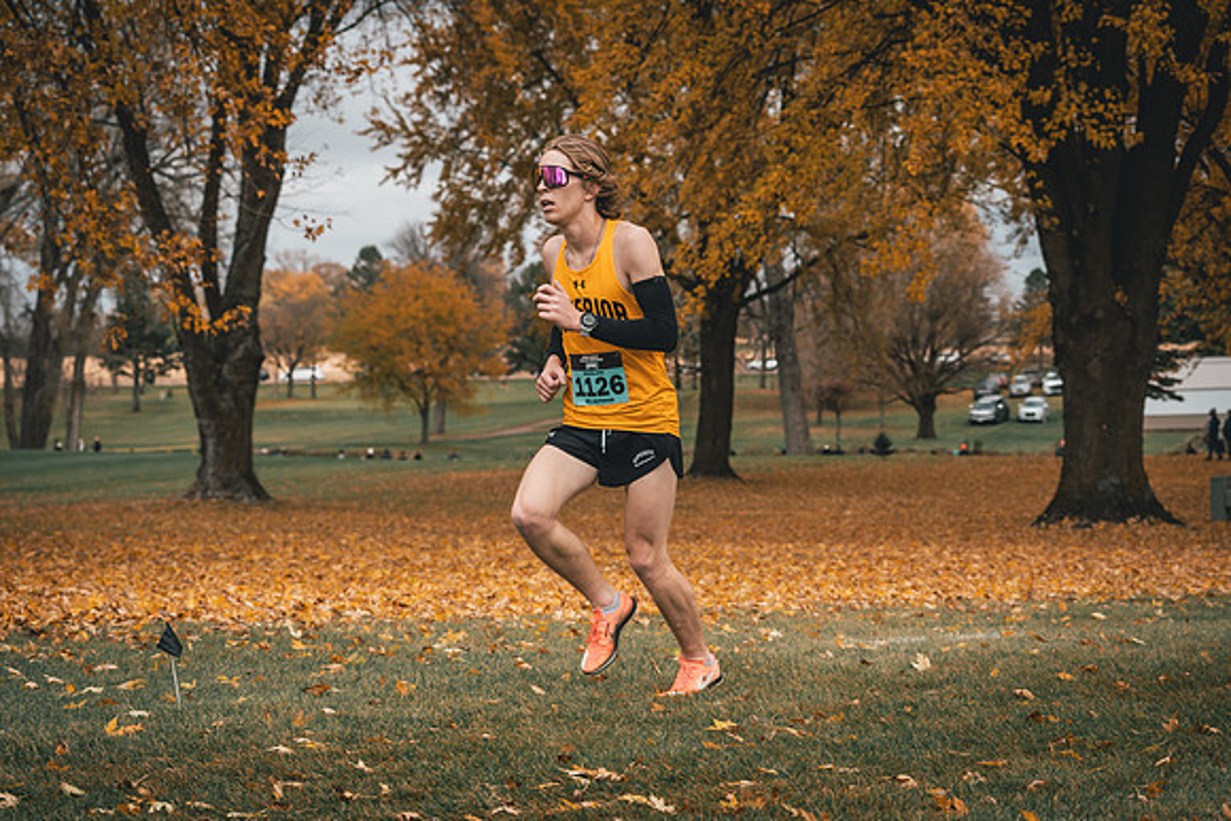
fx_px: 2841
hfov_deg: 24.4
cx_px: 648
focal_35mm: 83
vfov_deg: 16.5
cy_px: 410
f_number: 6.3
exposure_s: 1/800
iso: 400
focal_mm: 76
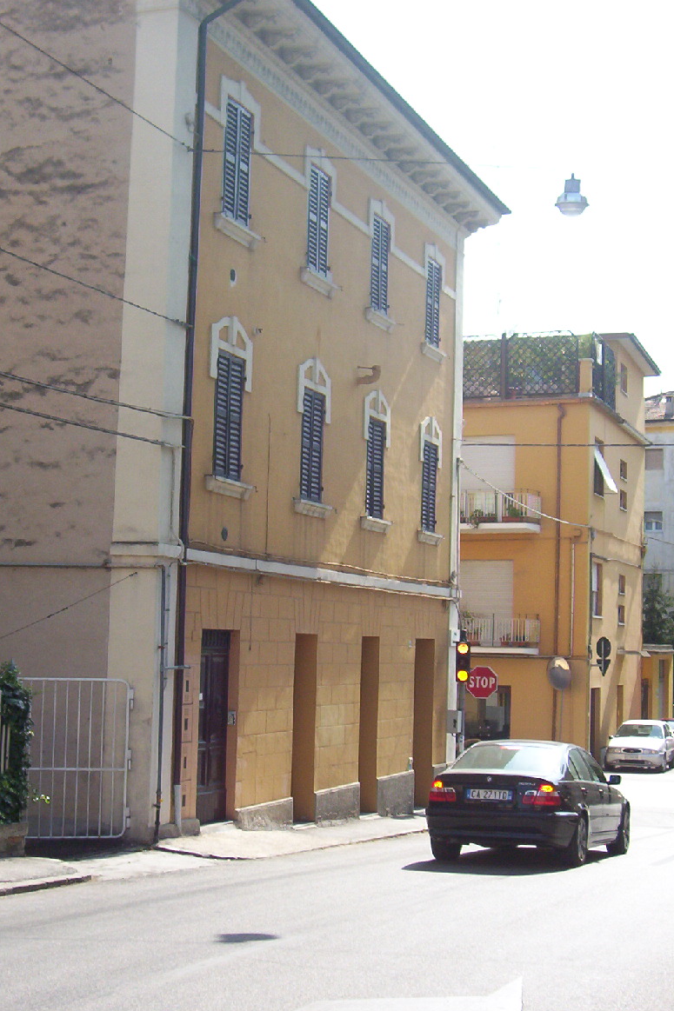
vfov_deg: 36.9
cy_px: 498
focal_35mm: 54
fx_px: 1517
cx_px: 344
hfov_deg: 25.1
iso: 100
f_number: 3.16
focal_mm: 7.88
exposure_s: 1/909
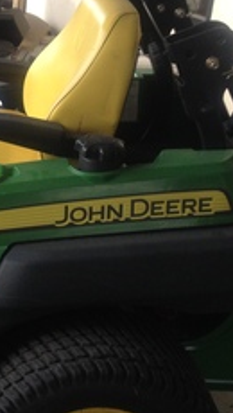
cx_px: -81
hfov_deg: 13.0
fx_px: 985
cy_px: 178
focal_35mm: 90
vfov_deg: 23.6
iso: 50
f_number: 2.4
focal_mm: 4.28
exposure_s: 1/120
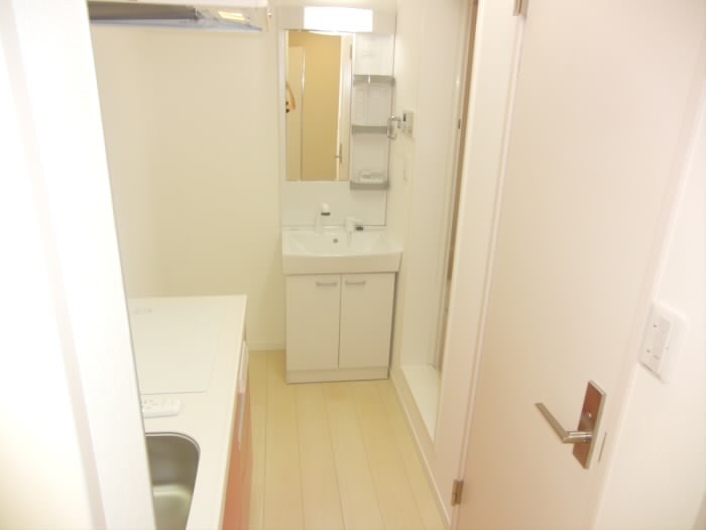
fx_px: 489
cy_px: 265
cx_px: 353
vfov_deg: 56.8
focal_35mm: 24
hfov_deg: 71.6
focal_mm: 4.3
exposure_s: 1/60
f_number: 3.2
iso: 160
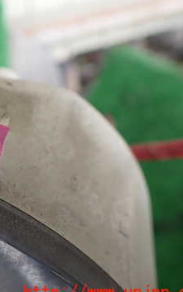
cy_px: 117
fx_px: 430
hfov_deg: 22.1
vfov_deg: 37.4
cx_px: -38
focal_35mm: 54
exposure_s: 1/125
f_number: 2.3
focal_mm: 5.4
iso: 200
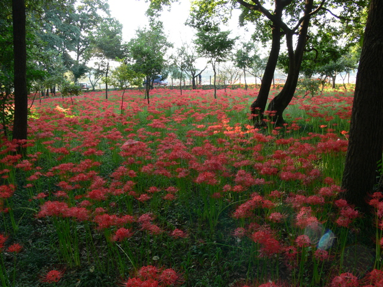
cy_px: 144
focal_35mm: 35
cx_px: 192
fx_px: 387
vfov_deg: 40.7
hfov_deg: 52.6
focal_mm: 7.4
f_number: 3.6
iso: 80
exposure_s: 1/40
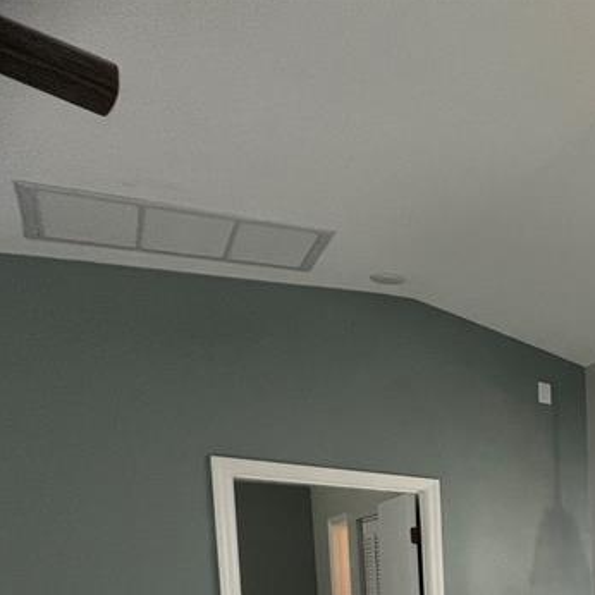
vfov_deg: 39.8
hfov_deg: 30.4
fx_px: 661
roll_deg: -0.3
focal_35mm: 34
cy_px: 650
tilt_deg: -6.5
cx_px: 865
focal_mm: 1.57
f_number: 1.8
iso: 200
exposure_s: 1/120
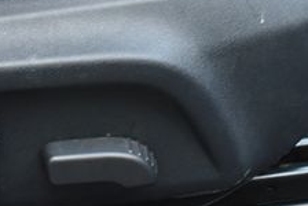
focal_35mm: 77
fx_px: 660
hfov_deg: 25.8
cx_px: 59
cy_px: 9
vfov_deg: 17.4
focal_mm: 18
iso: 1000
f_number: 3.5
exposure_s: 1/125
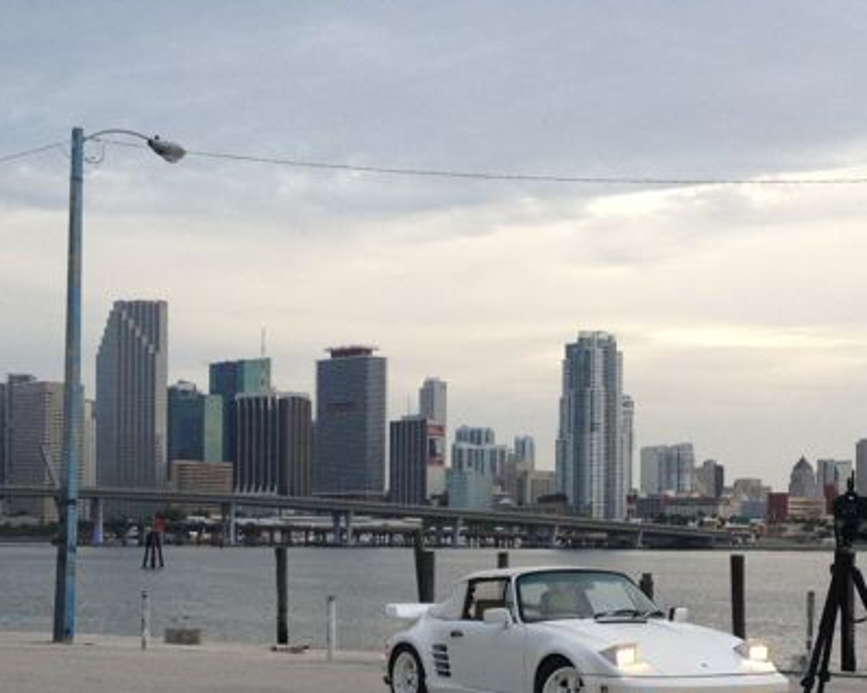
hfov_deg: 26.0
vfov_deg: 20.8
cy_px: 530
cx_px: 505
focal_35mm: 73
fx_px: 1872
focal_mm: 4.28
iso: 80
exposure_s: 1/120
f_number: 2.4
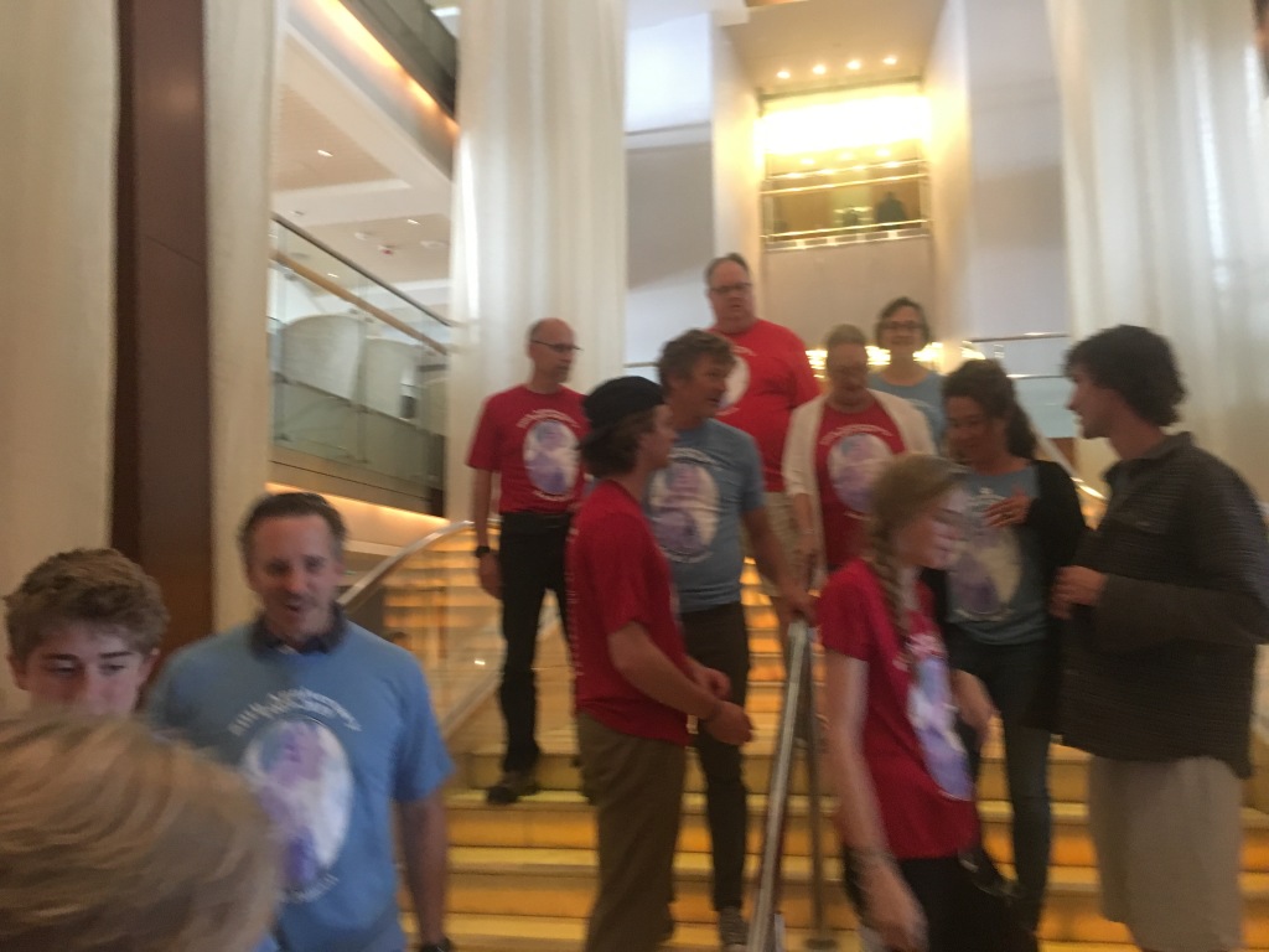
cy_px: 476
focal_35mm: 29
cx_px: 634
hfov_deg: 61.7
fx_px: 1063
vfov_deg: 48.2
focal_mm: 4.15
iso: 200
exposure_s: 1/15
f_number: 2.2
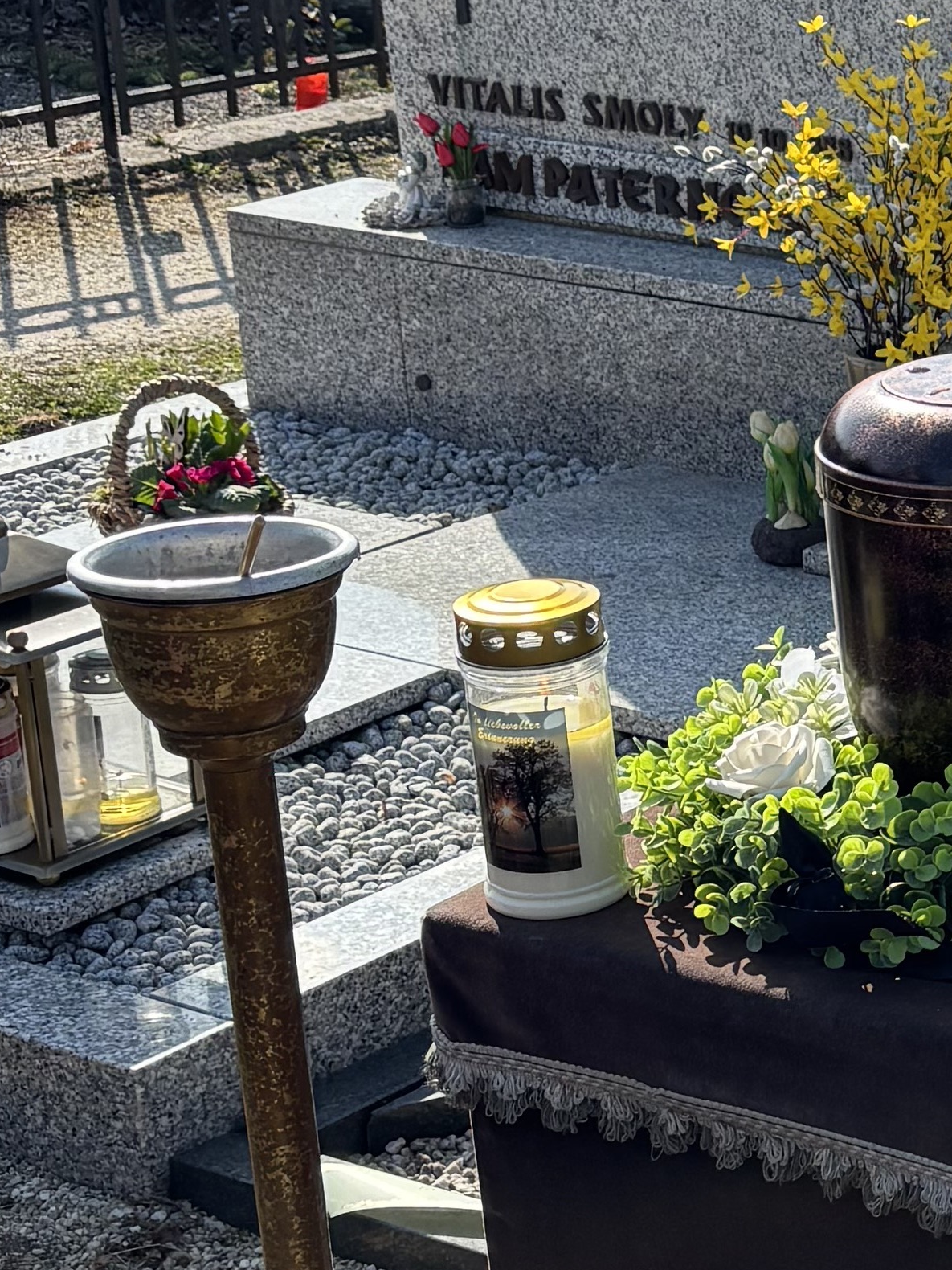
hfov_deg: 14.5
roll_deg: -1.1
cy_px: 645
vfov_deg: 20.9
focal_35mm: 94
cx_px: 1497
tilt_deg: -18.5
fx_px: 3447
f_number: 1.6
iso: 50
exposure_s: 1/1912
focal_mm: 5.96
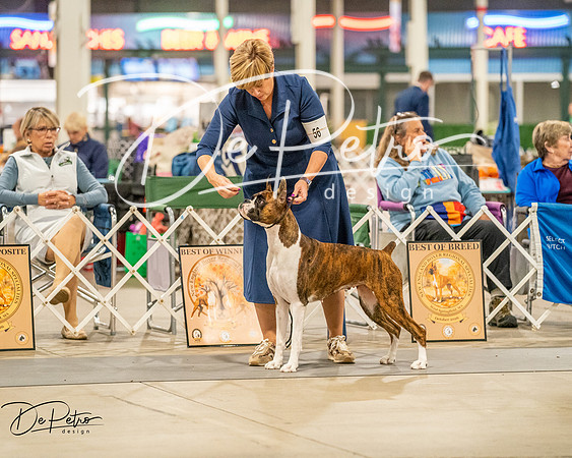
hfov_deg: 12.2
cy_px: 229
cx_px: 286
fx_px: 2668
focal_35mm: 158
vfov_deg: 9.8
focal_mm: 140
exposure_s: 1/250
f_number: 3.5
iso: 6400
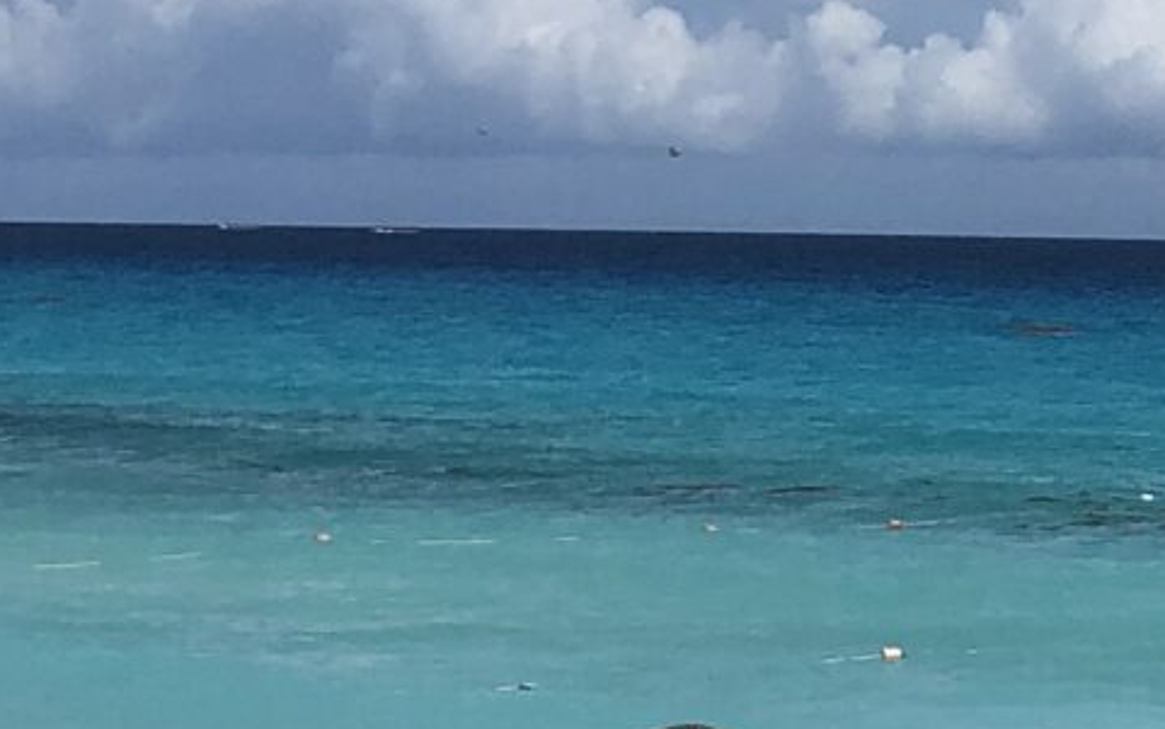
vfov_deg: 8.2
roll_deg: -0.3
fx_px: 5018
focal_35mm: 158
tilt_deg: +4.4
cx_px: 1150
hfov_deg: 13.1
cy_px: -191
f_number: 1.8
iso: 20
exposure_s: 1/5348
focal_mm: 4
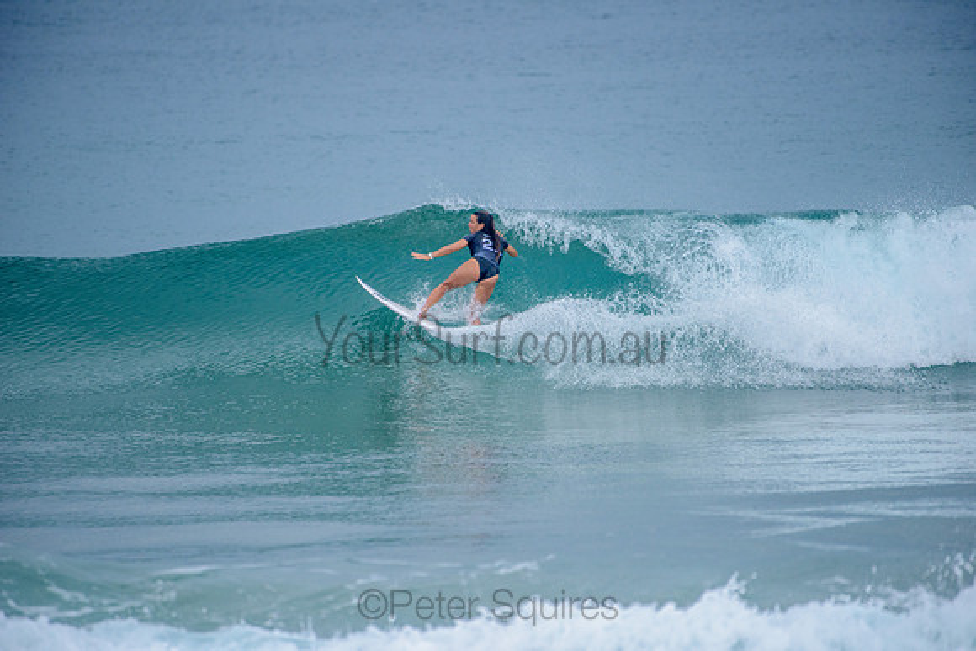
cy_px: 326
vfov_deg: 2.9
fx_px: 13018
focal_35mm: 480
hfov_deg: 4.3
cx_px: 488
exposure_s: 1/2000
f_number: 5.6
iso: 560
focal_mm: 480
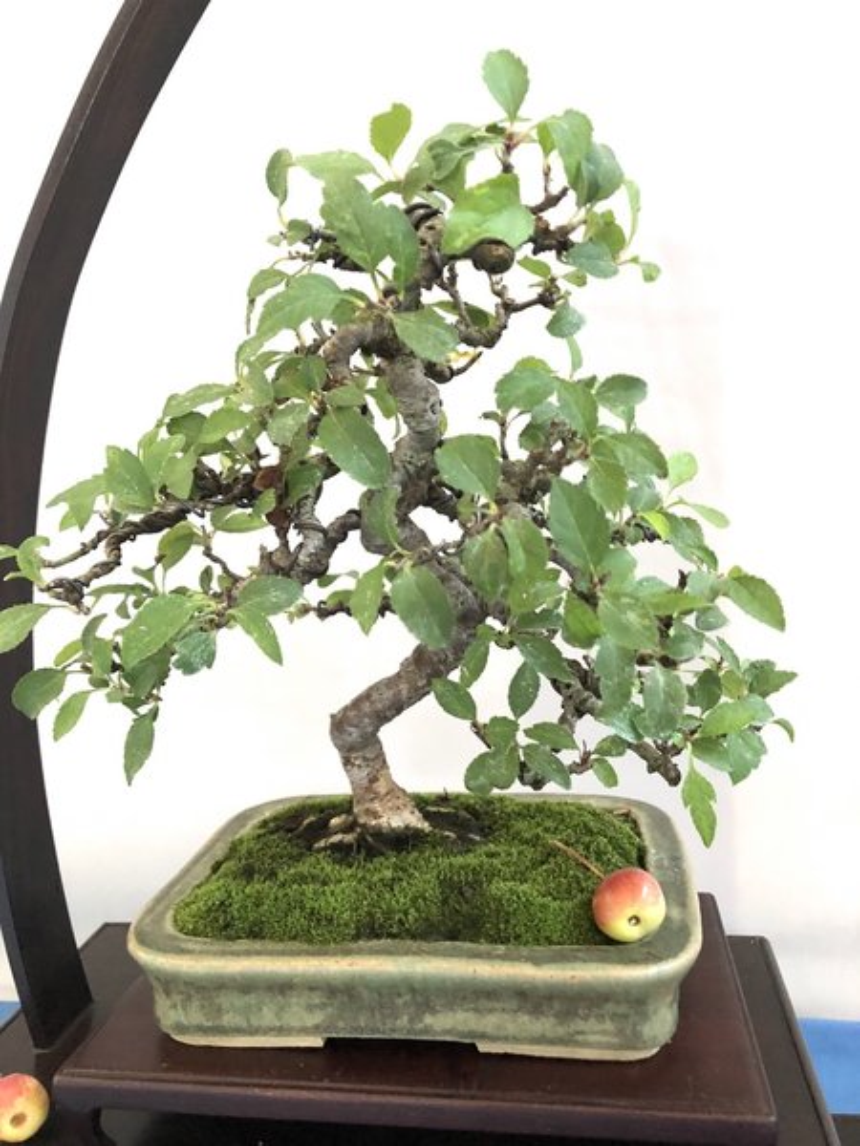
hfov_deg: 49.7
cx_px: 430
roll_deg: +4.2
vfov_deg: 63.4
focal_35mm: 28
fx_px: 928
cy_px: 573
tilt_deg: -6.8
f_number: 1.8
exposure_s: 1/15
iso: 80
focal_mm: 3.99
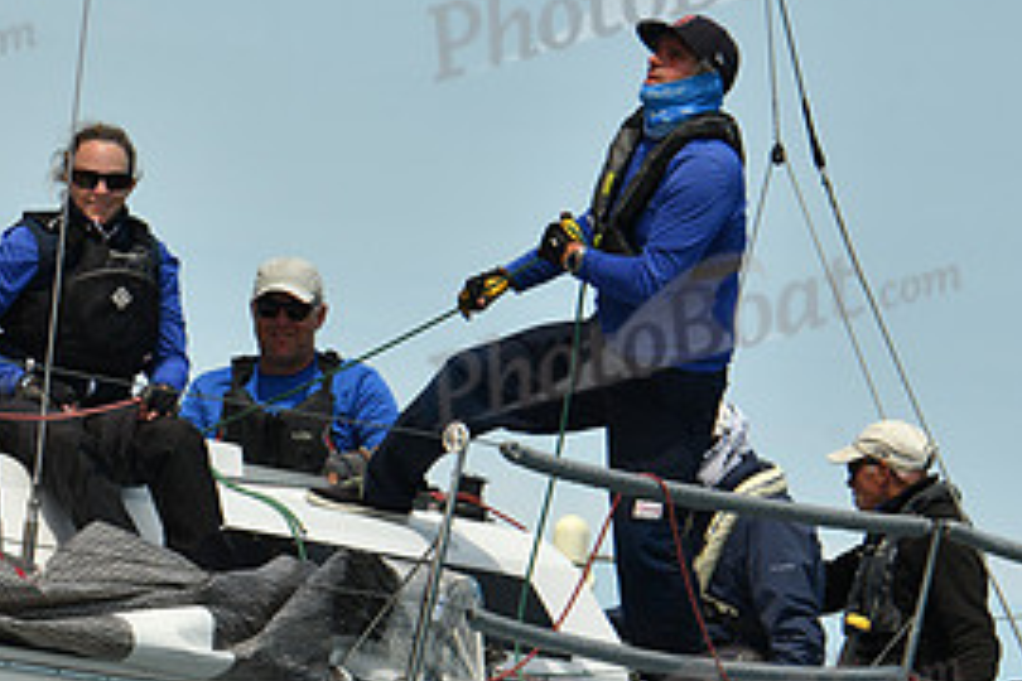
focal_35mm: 301
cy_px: 581
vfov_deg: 4.6
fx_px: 8544
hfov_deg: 6.8
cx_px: 235
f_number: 9
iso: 320
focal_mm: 140
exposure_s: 1/1250
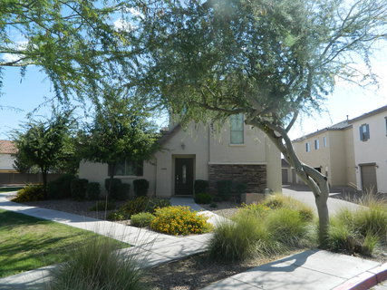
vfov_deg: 54.9
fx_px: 279
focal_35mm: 25
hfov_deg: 69.4
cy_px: 145
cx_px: 194
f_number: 3.1
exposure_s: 1/640
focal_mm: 4.5
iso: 80
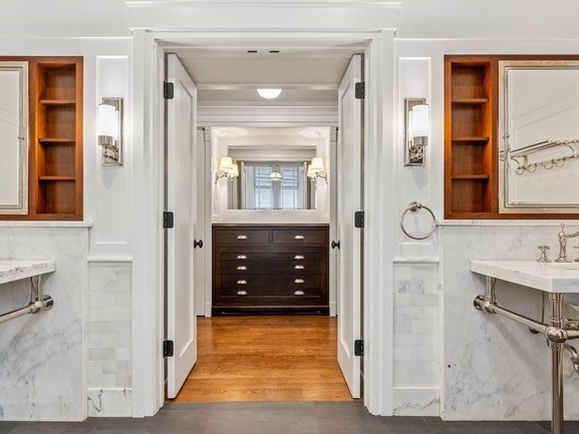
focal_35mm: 22
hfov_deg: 76.8
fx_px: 364
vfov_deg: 61.7
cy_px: 220
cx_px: 261
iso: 400
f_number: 9.5
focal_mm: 14.5
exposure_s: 1/8
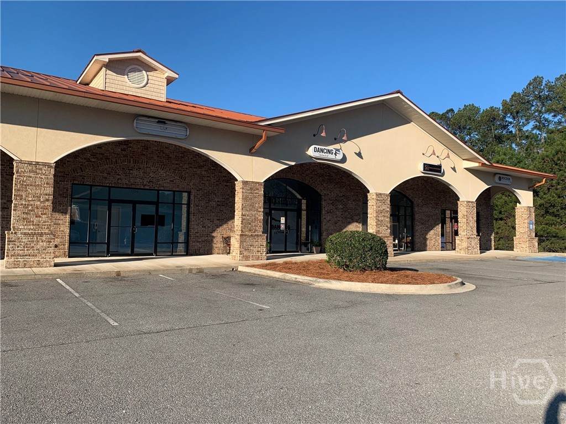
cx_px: 283
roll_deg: -0.4
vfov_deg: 53.1
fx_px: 425
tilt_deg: +3.7
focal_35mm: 26
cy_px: 212
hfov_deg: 67.3
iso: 25
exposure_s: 1/1634
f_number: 1.8
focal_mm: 4.25
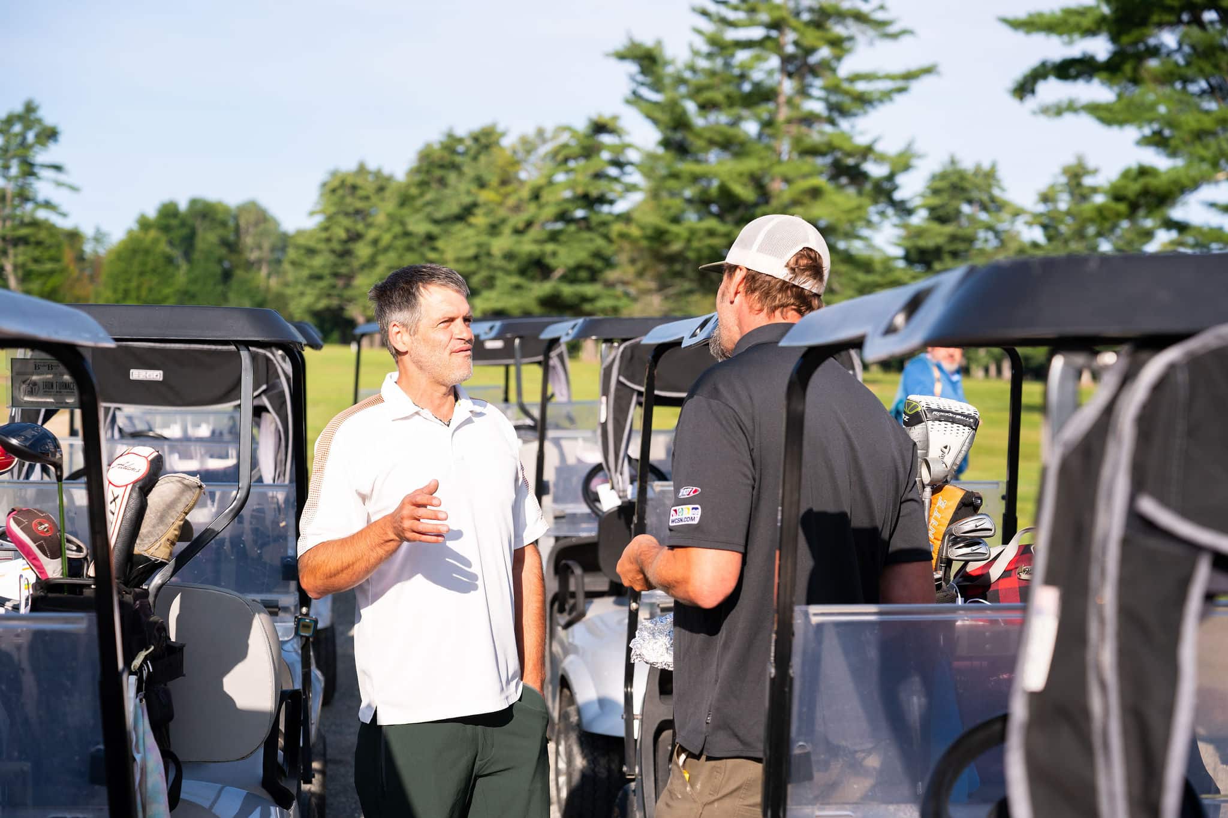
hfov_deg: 29.7
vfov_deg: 20.0
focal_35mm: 68
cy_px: 409
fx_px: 2319
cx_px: 614
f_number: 4
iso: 100
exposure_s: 1/800
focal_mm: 68
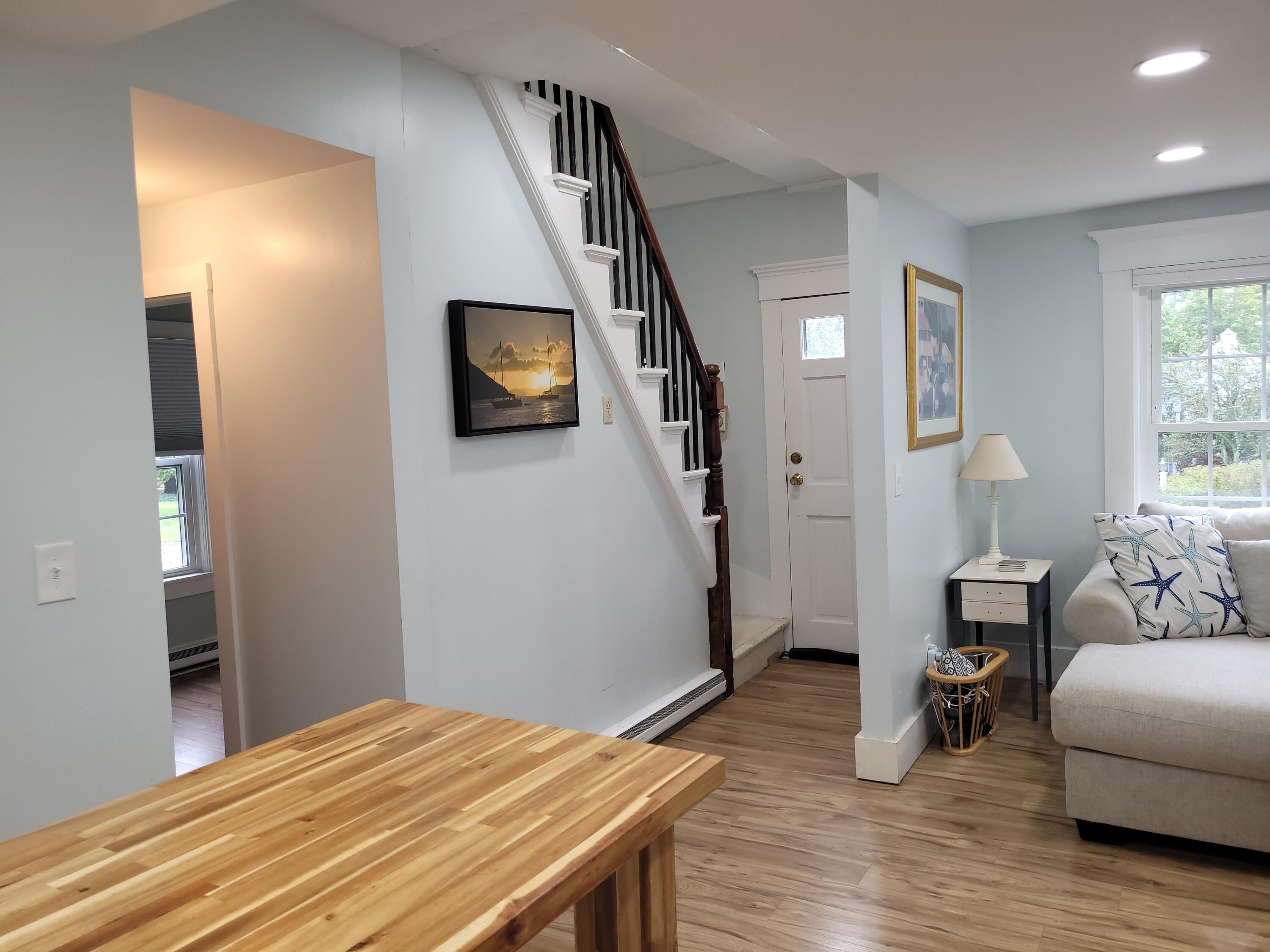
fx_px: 954
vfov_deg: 53.1
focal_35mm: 26
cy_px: 476
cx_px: 635
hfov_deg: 67.3
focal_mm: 5.4
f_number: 1.8
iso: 64
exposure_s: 1/60
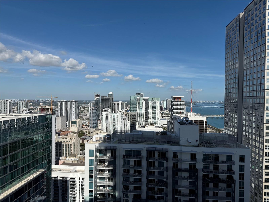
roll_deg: -1.0
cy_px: 101
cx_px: 134
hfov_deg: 71.6
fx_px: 187
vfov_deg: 56.8
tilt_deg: -1.1
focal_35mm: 24
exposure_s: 1/11905
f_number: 1.78
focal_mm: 6.76
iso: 80
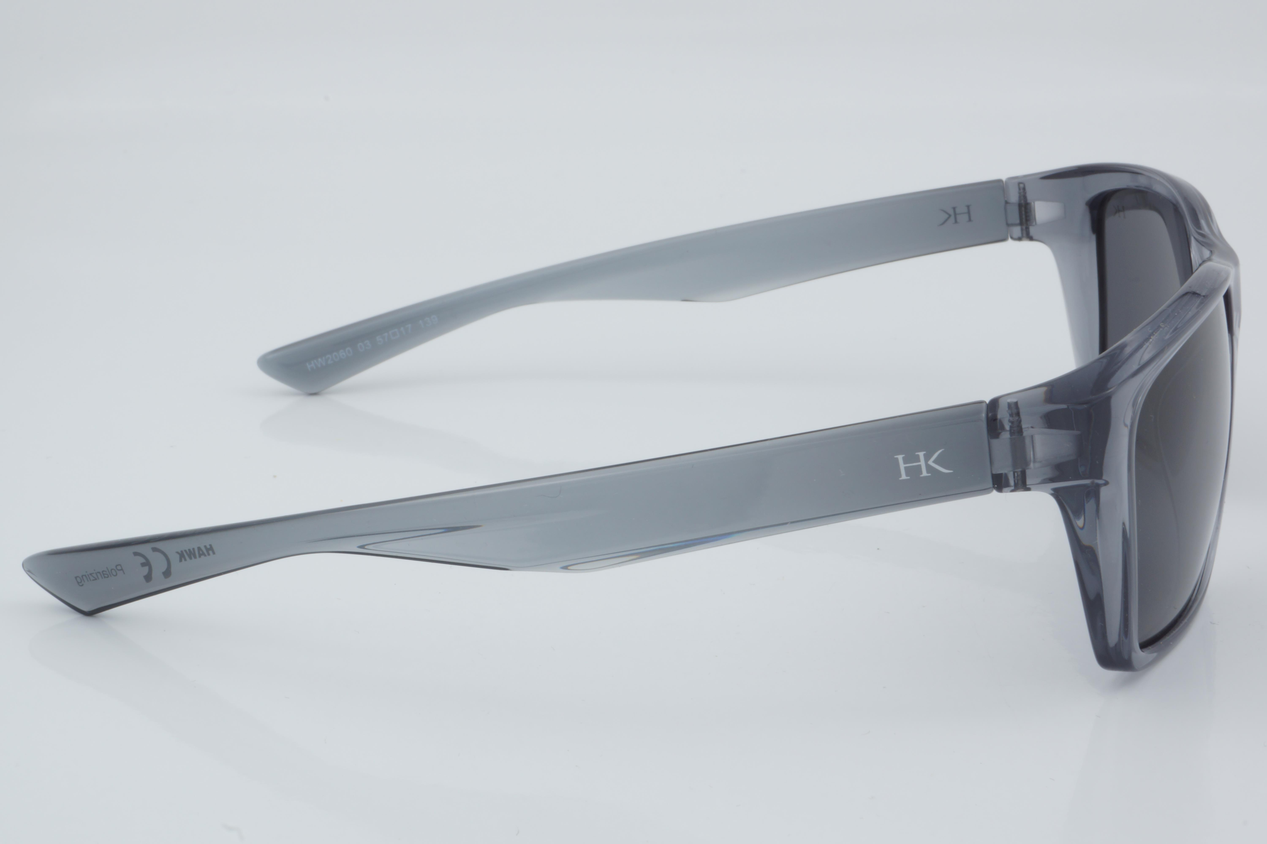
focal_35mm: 68
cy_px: 422
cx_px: 634
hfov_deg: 29.9
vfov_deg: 20.2
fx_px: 2375
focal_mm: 45
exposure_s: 1/4
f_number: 32
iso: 100
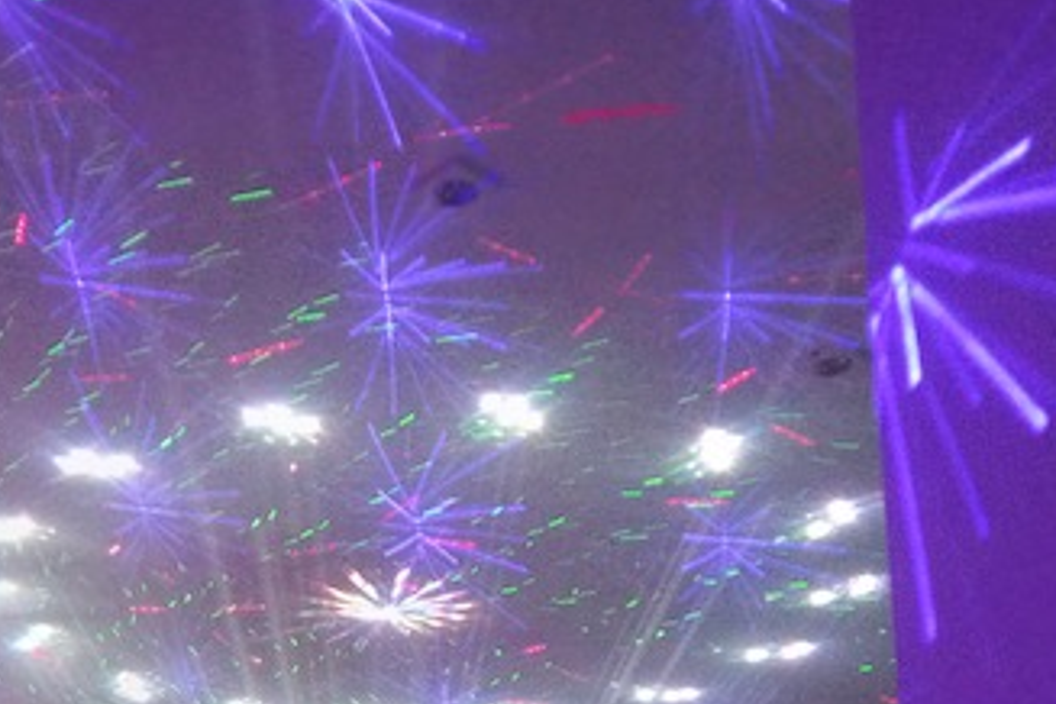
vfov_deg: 23.5
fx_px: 1613
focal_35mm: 55
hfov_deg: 34.9
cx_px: 187
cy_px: 710
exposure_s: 1/20
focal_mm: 3.94
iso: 1000
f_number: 1.8
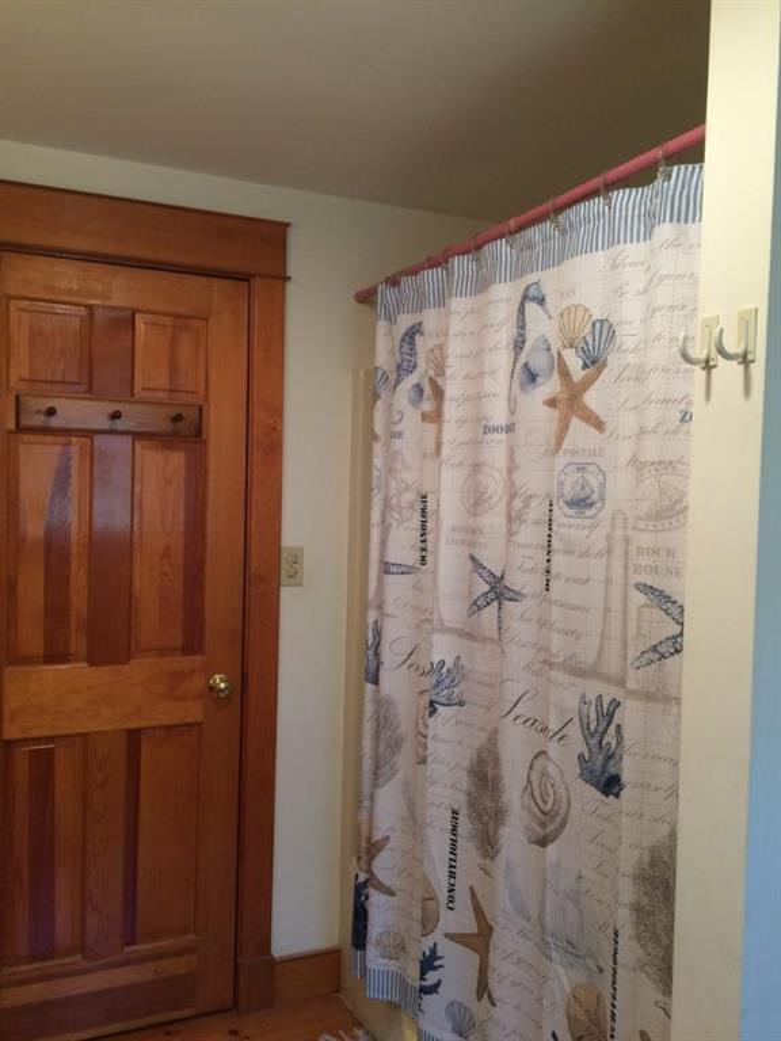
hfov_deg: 48.2
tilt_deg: -4.2
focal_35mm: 29
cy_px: 520
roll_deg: -1.0
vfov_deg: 61.7
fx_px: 872
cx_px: 390
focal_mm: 4.15
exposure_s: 1/30
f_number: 2.2
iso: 64
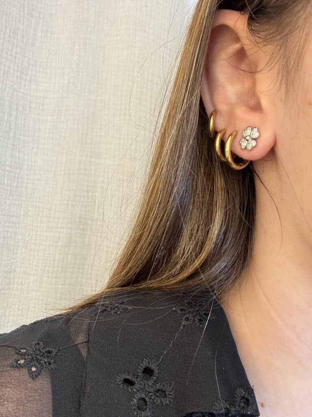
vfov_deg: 60.0
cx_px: 156
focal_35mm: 30
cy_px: 208
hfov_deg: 46.8
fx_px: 361
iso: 200
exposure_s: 1/50
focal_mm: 2.69
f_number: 1.9
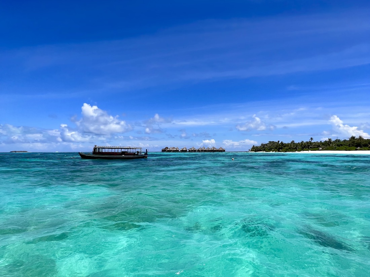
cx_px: 185
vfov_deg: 89.9
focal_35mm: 13
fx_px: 139
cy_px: 138
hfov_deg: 106.2
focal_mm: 1.57
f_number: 1.8
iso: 32
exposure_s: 1/2660
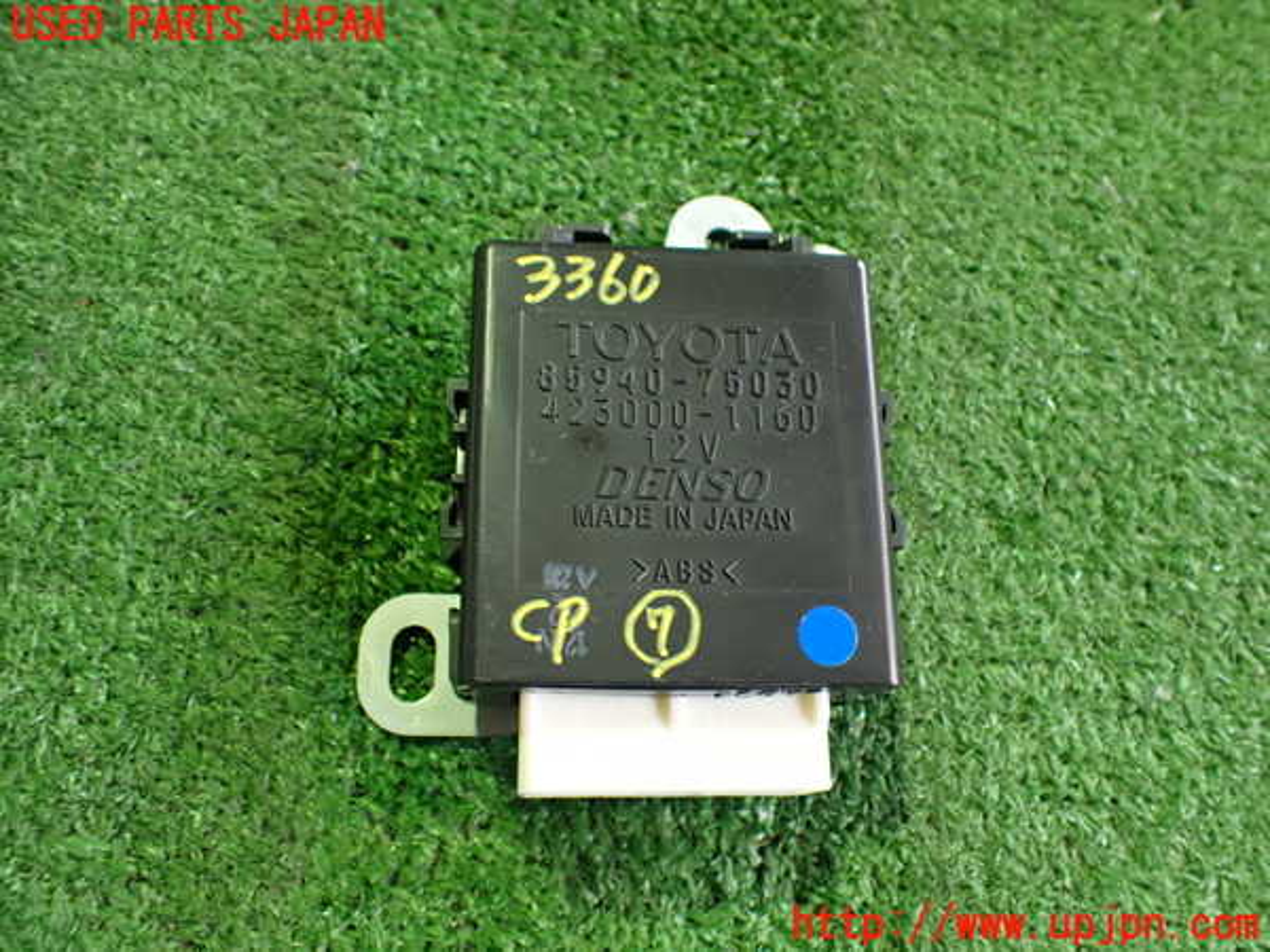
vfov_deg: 46.8
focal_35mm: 30
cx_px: 635
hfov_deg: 60.0
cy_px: 476
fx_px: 1101
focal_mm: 5.4
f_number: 2.3
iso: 800
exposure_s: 1/50
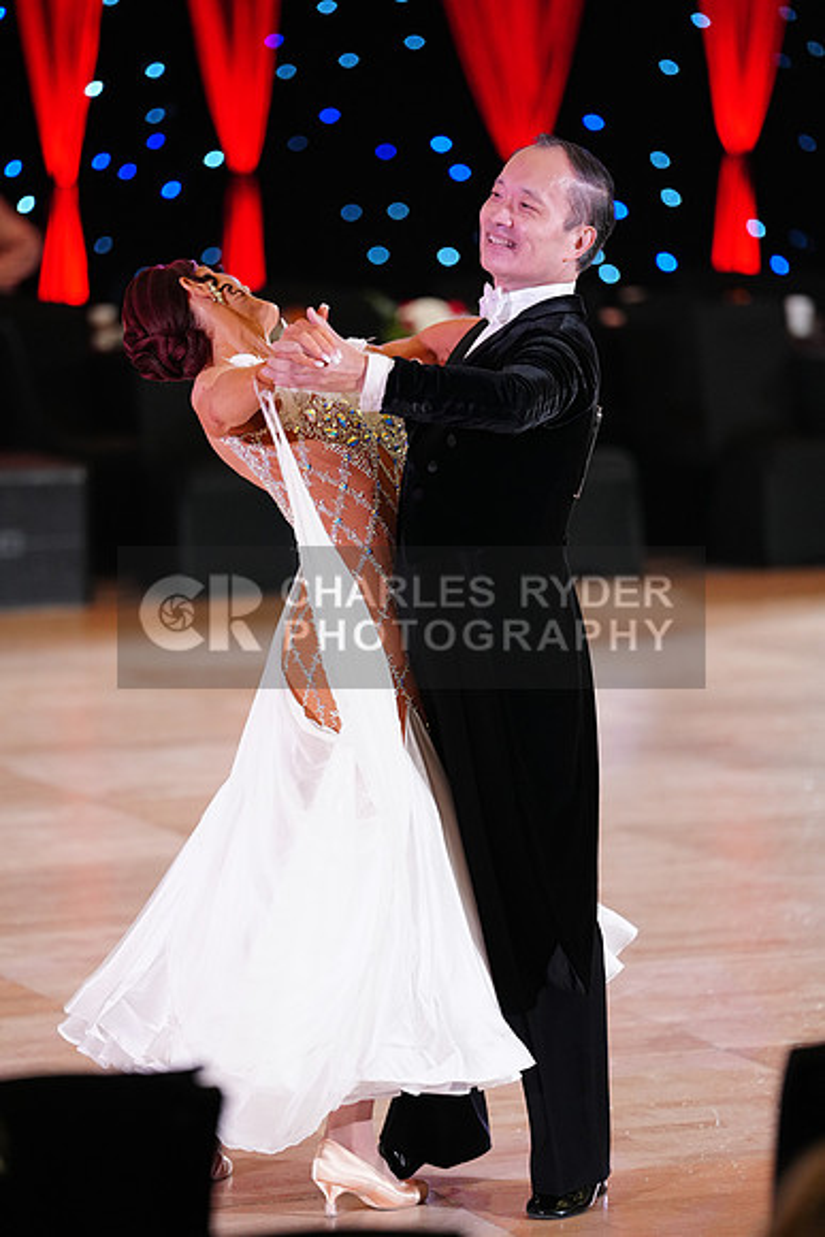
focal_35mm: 170
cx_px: 412
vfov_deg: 12.1
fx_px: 5840
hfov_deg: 8.1
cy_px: 618
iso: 2500
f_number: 2.8
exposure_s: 1/320
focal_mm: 170
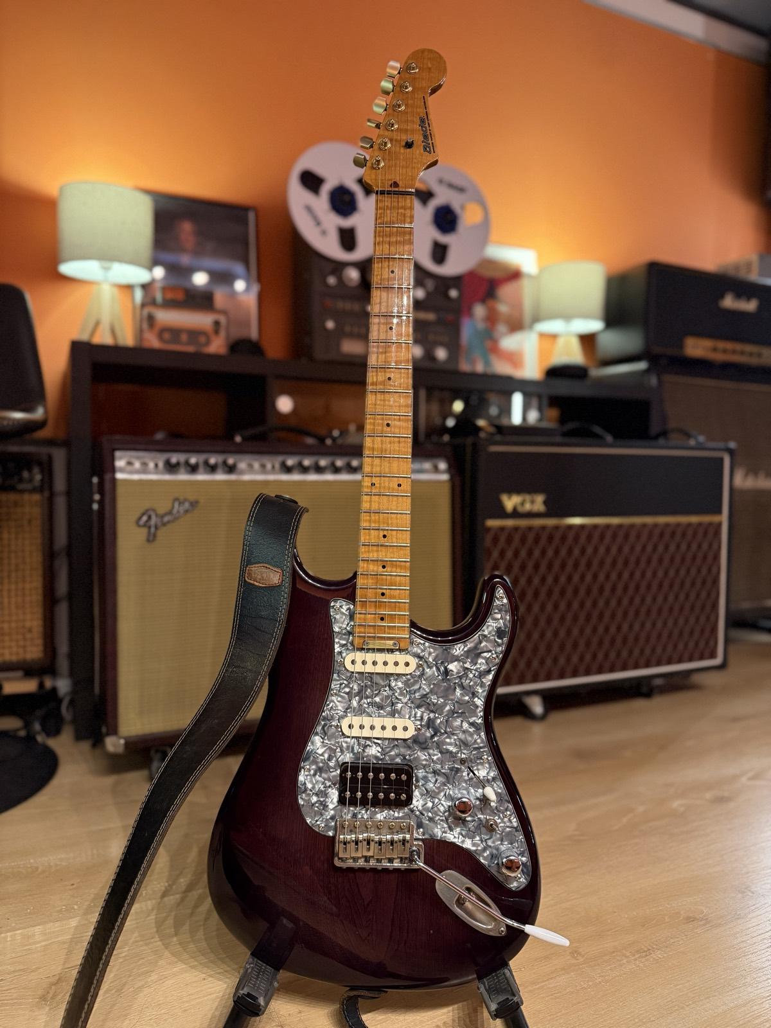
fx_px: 713
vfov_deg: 71.6
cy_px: 514
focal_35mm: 24
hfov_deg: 56.8
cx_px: 386
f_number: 1.78
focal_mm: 6.76
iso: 500
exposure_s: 1/59
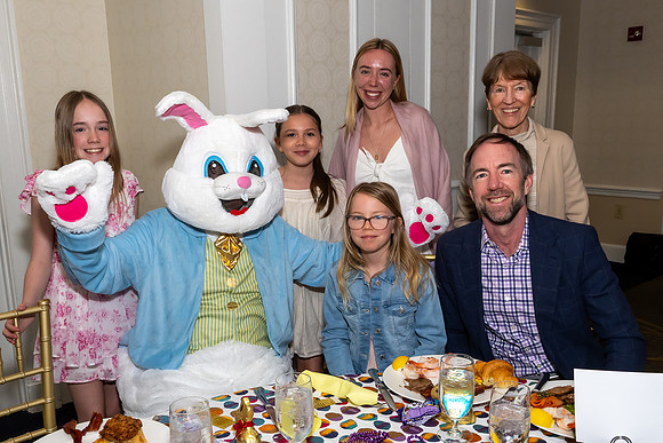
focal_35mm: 33
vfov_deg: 39.7
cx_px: 358
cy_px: 263
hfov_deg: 56.9
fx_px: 610
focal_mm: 17
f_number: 8
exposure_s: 1/250
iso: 500
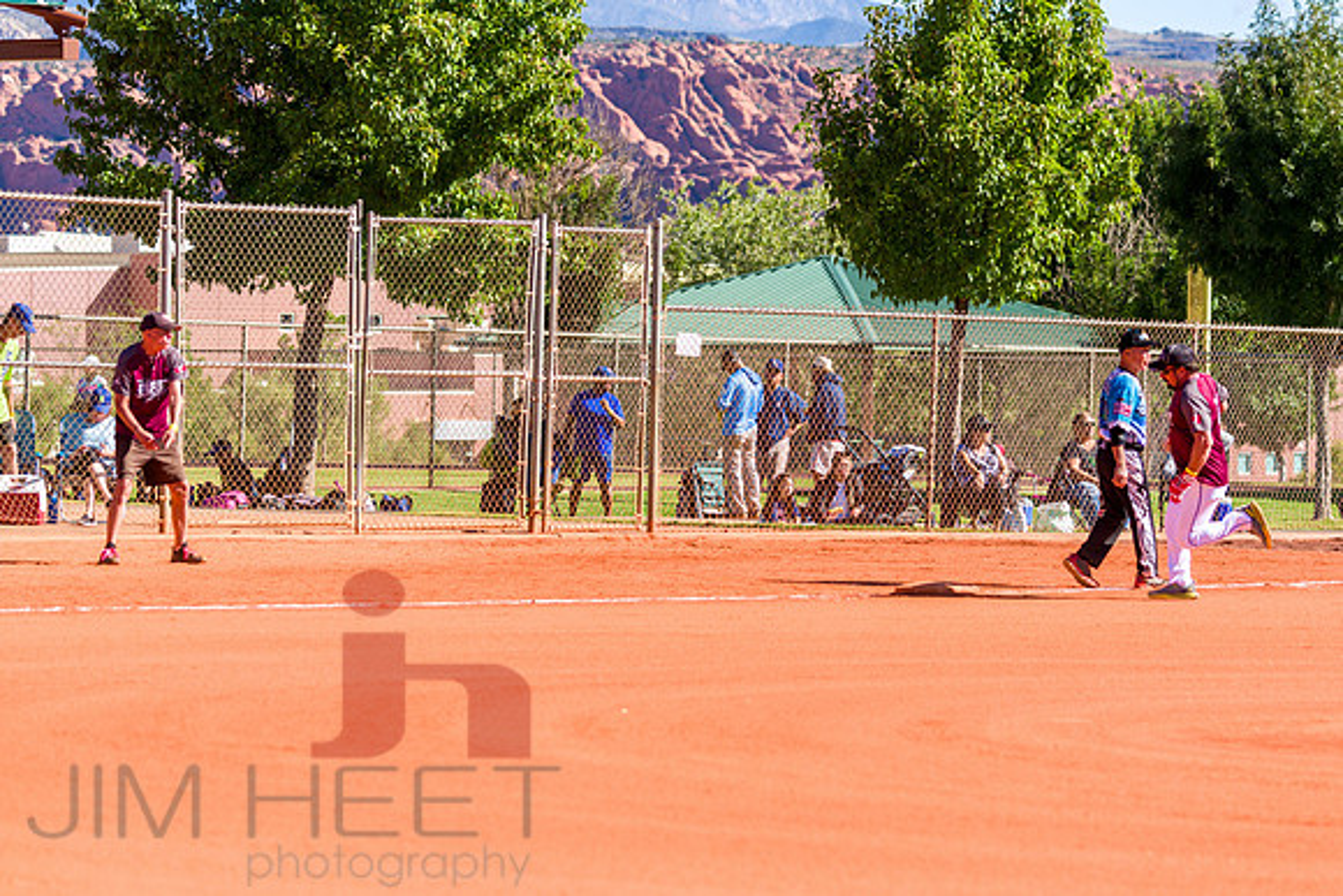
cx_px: 735
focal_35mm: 164
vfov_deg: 8.4
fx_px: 6124
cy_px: 490
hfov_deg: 12.5
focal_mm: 150
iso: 400
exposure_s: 1/1600
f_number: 5.6
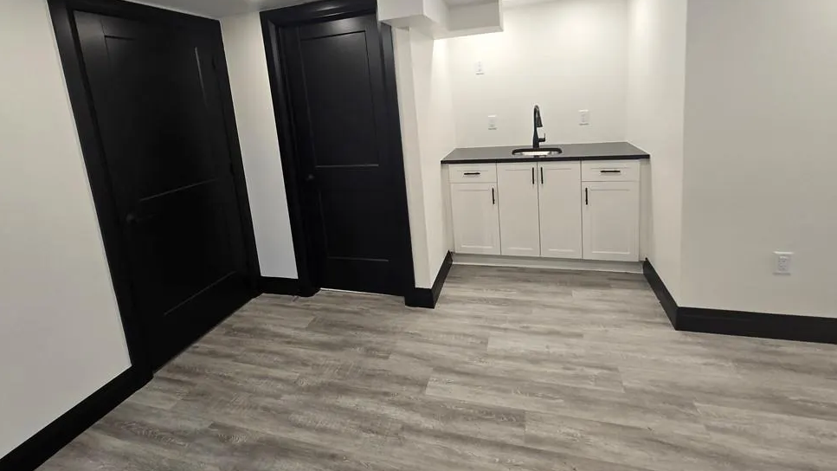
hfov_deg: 103.0
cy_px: 158
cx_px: 426
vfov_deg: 68.6
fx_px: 333
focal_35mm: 15
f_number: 2.2
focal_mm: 2.2
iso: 125
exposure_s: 1/60
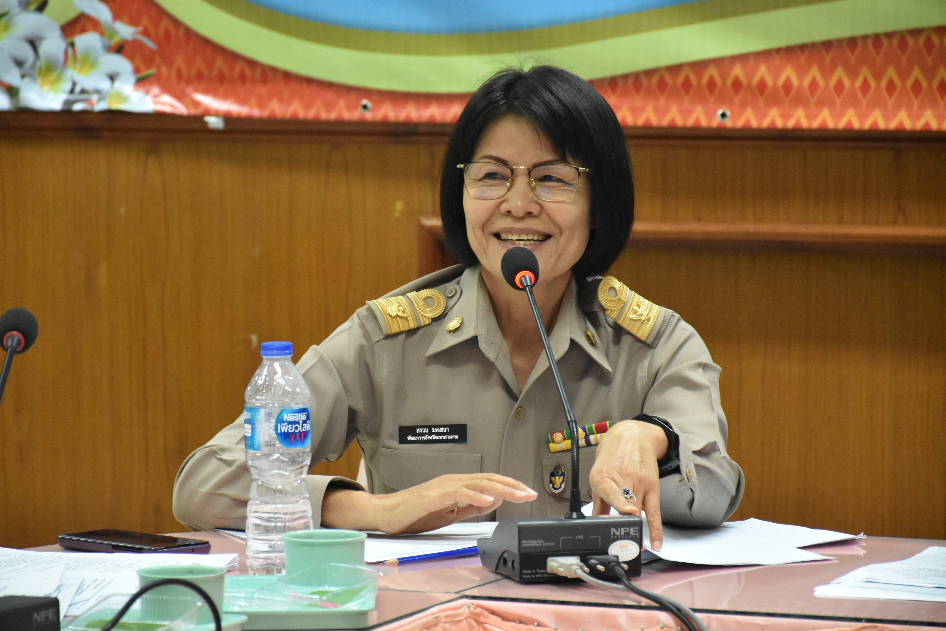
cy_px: 316
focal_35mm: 174
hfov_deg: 11.8
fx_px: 4572
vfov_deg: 7.9
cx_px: 473
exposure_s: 1/100
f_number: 5.6
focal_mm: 116
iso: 3200
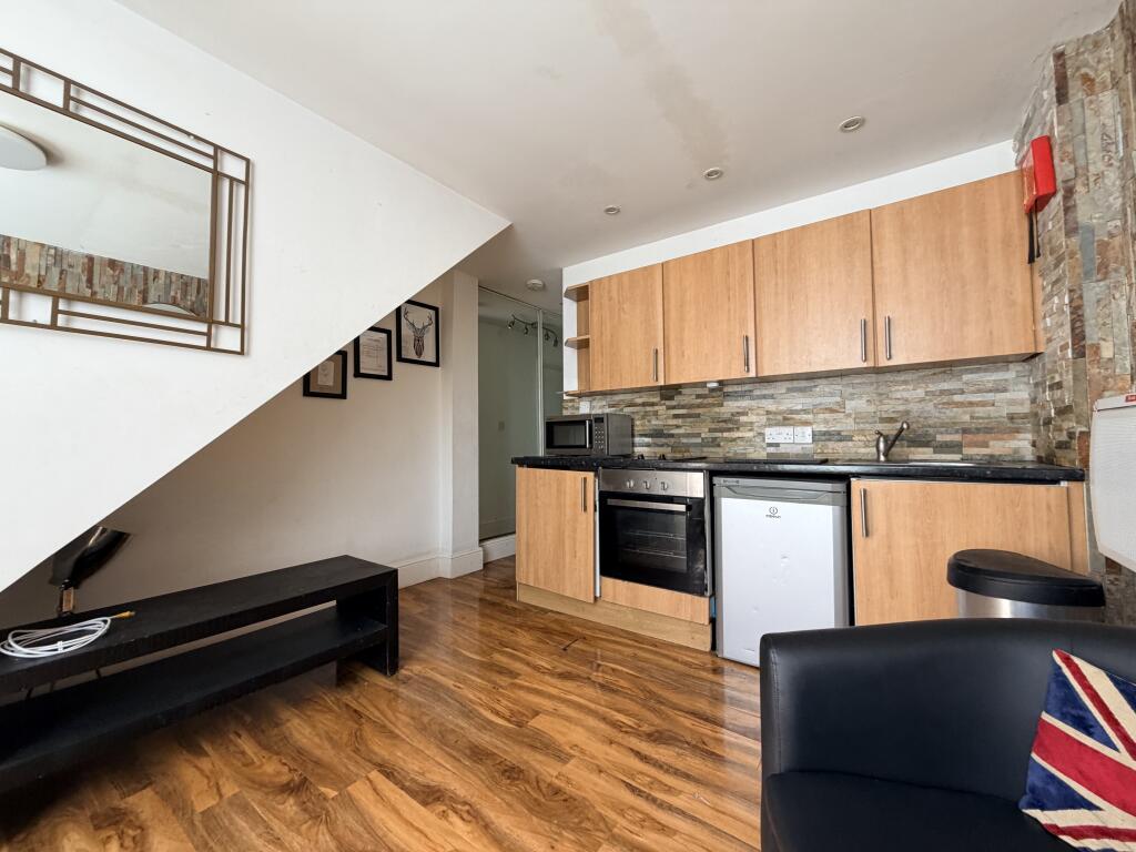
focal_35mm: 14
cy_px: 426
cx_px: 568
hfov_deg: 102.1
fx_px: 459
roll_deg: +1.3
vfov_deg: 85.7
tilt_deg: +2.5
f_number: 2.2
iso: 160
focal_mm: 2.22
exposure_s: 1/121
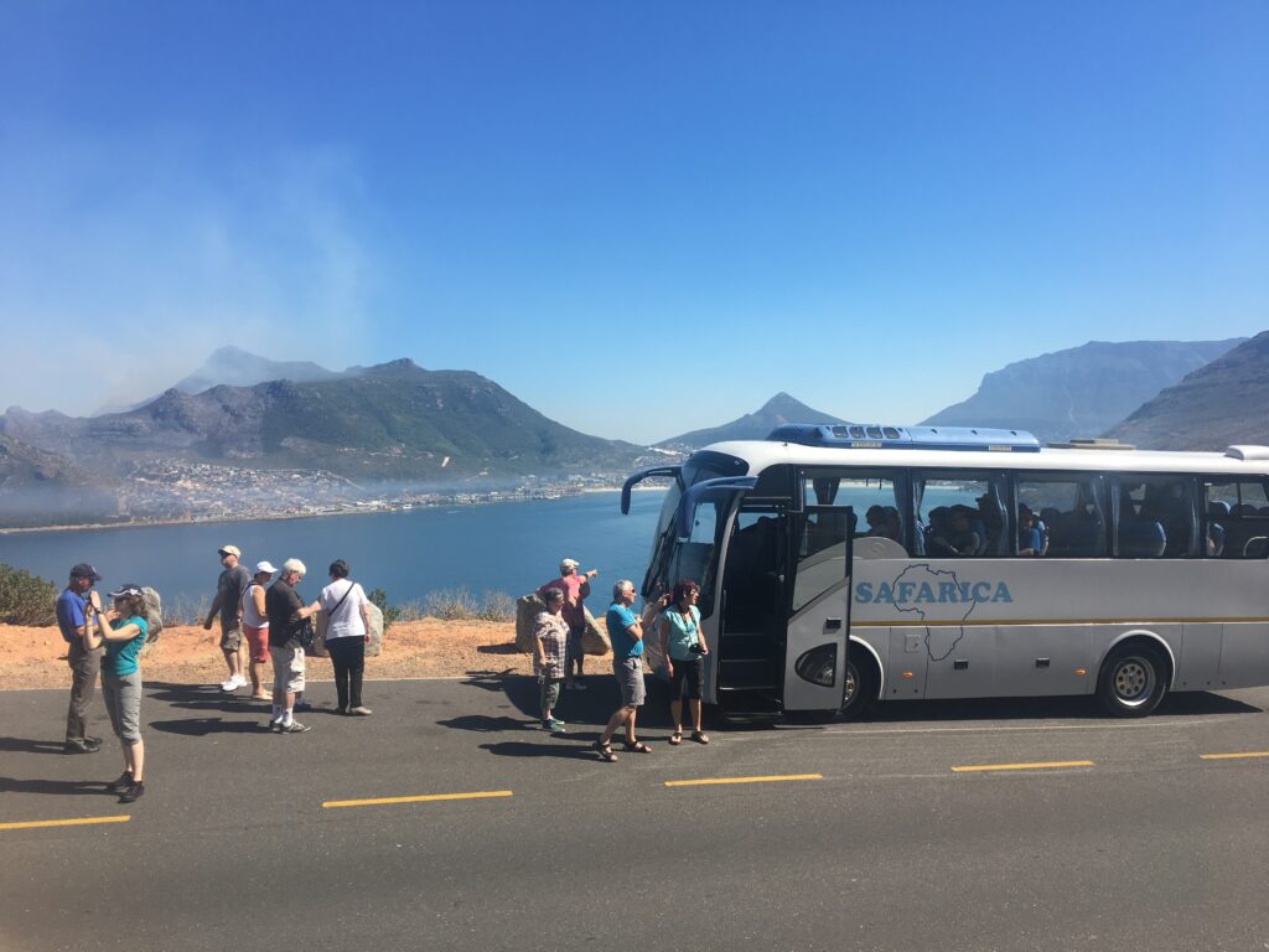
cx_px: 634
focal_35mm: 29
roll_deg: +2.0
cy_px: 476
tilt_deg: -1.6
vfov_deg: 48.2
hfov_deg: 61.7
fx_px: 1063
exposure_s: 1/1570
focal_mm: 4.15
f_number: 2.2
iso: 25
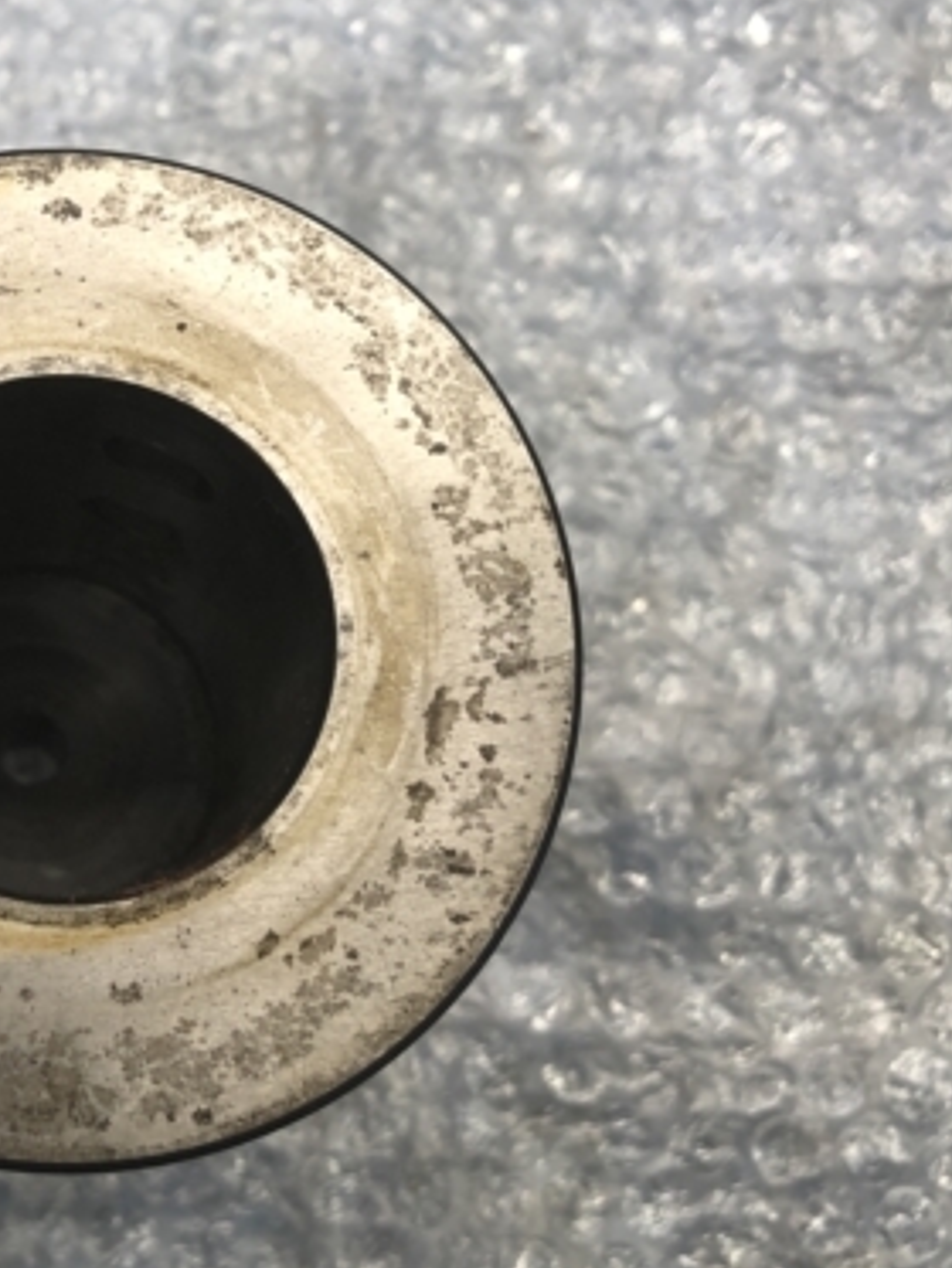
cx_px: 48
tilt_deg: -80.7
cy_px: 659
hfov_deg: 28.8
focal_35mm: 48
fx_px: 1759
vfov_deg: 39.6
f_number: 1.8
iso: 40
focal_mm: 3.99
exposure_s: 1/24
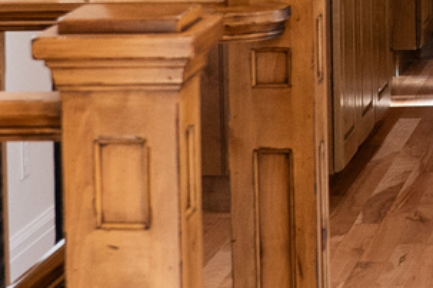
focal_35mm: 209
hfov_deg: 9.3
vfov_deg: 6.5
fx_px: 2514
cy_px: -185
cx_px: 827
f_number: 4
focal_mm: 24
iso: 400
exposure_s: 1/160
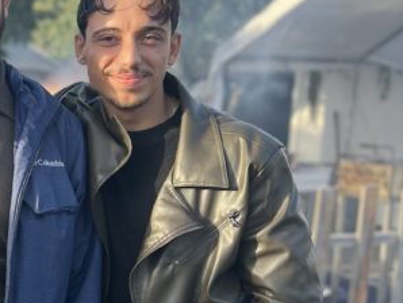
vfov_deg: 21.8
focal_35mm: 67
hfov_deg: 25.8
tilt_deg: -9.4
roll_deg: -0.5
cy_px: 212
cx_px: -82
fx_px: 781
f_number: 1.5
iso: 50
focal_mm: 5.7
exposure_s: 1/743
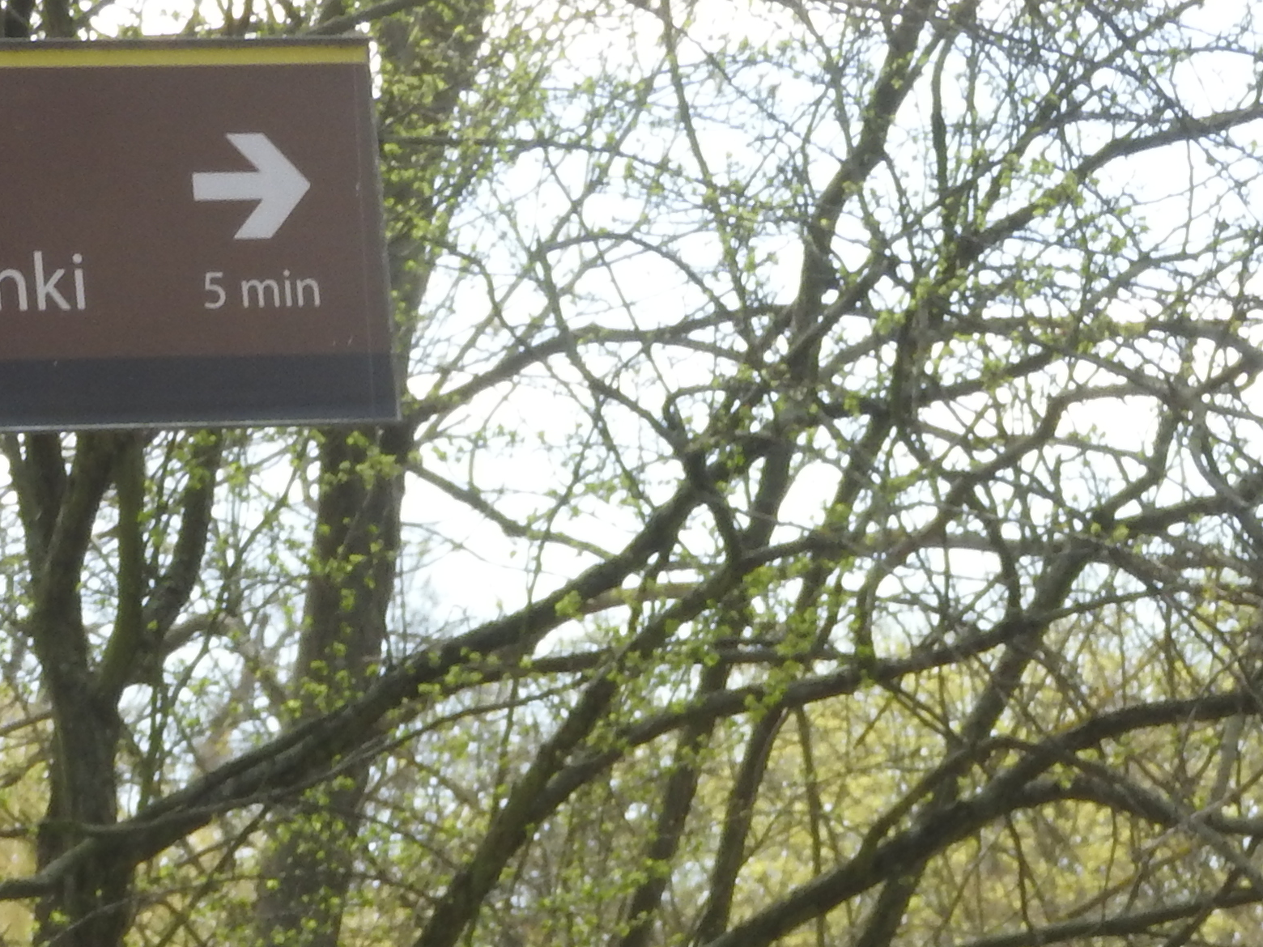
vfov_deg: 5.9
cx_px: 735
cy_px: 1397
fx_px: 9158
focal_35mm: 251
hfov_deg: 7.9
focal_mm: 15.2
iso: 100
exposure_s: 1/250
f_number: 4.5
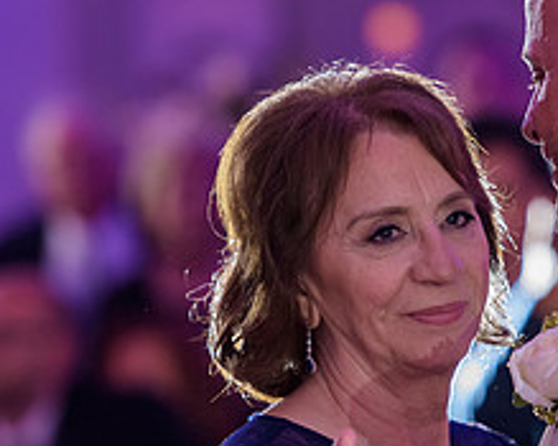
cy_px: 317
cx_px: 372
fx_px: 7197
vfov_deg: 3.5
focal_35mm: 436
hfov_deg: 4.4
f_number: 3.2
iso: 1600
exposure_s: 1/125
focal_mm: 175
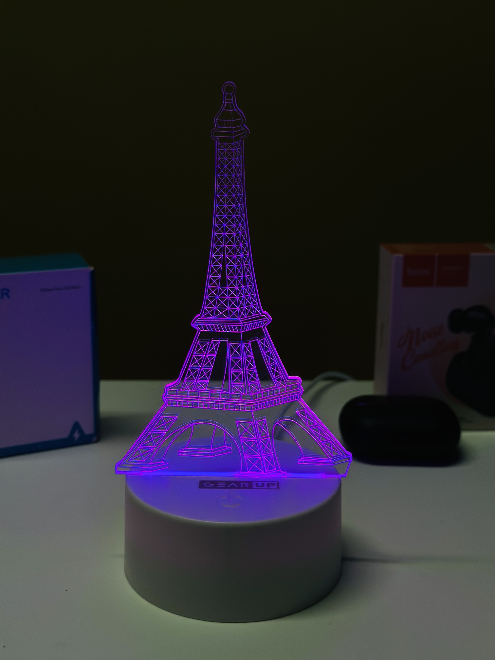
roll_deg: -1.9
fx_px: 915
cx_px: 248
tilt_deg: -15.5
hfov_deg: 30.3
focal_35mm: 48
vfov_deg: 39.7
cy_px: 330
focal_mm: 6.86
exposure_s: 1/767
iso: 80
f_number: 1.78
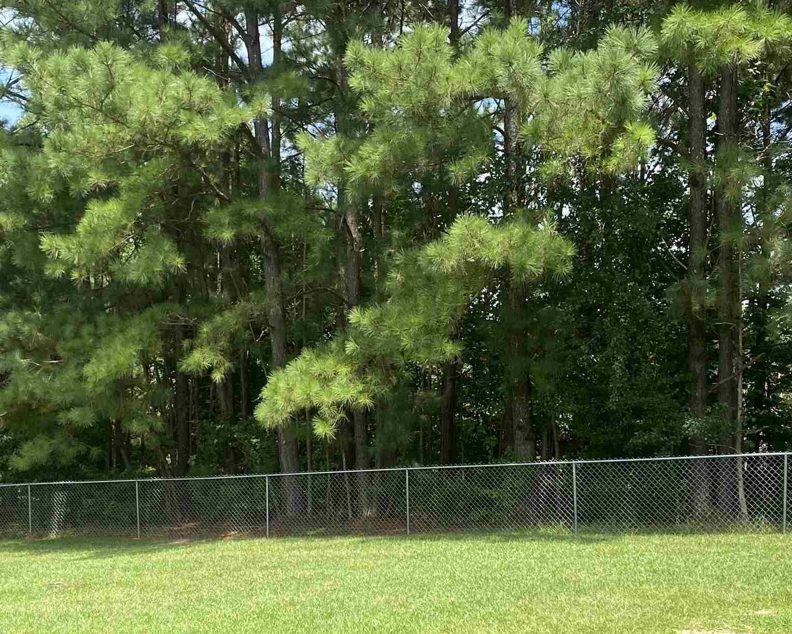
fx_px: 1195
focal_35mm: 51
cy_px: 387
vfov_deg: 29.6
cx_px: 381
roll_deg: -0.3
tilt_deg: -2.9
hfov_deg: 36.7
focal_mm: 4.25
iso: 32
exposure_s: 1/1034
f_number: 1.8
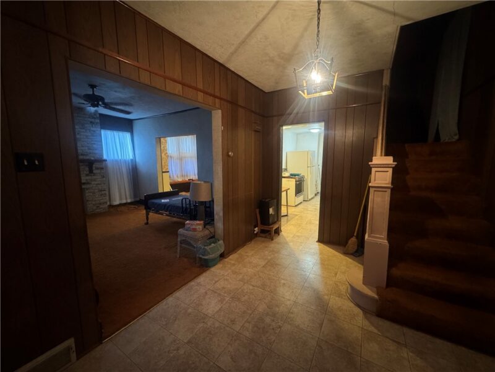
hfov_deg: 102.1
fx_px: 200
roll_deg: +0.0
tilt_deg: -7.8
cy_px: 186
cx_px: 248
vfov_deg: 85.7
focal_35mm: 14
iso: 1000
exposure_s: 1/40
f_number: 2.2
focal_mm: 2.22
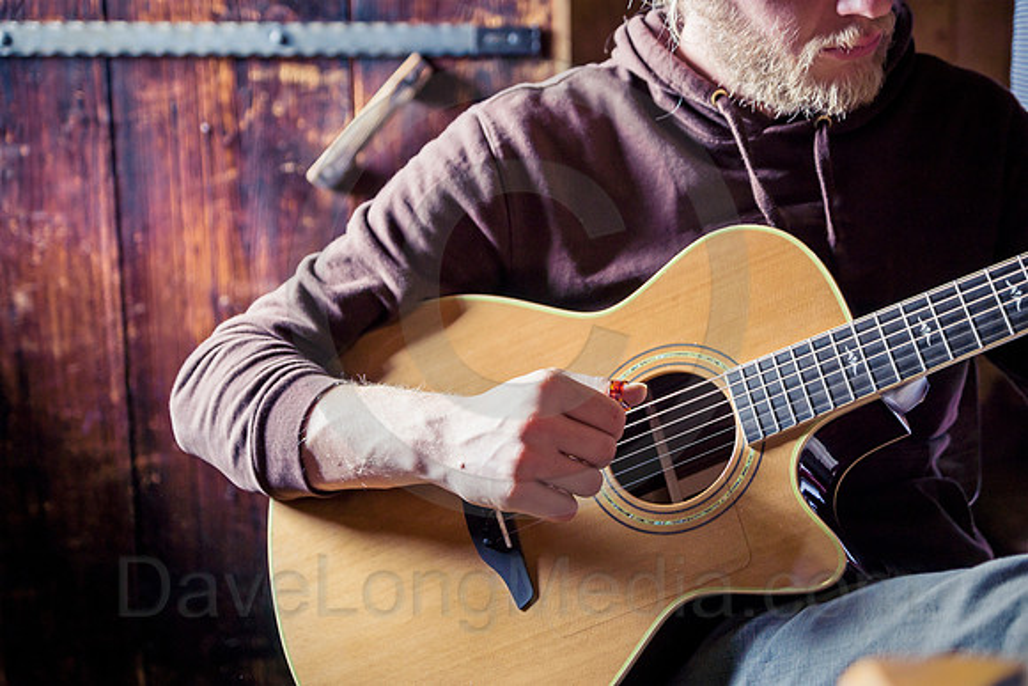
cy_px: 343
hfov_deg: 37.8
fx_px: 1499
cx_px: 514
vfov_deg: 25.8
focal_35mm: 52
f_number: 2.8
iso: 200
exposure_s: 1/45
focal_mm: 35
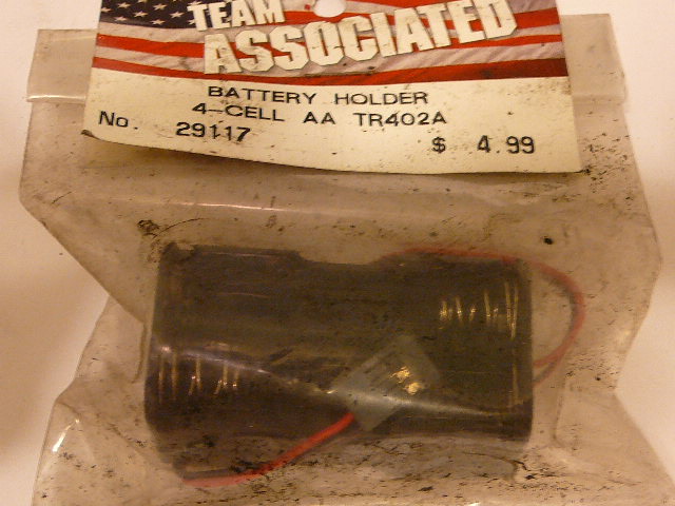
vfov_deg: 22.6
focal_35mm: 65
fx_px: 1267
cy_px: 253
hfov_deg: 29.8
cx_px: 338
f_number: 3.4
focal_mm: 7.8
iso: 200
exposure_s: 1/8
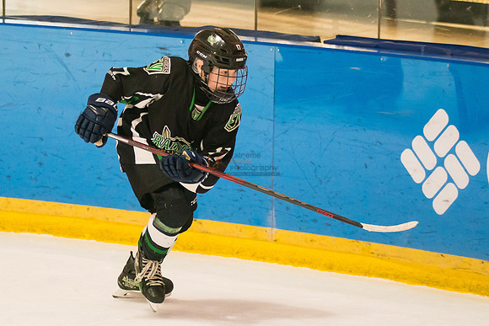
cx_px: 185
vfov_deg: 5.9
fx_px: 3169
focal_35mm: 233
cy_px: 135
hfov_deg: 8.8
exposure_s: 1/1000
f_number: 3.2
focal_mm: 120
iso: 3200
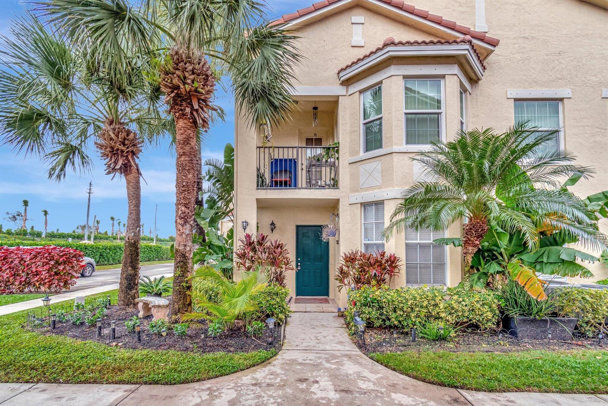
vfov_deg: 77.3
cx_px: 304
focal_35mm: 15
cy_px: 203
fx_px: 253
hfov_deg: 100.4
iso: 1000
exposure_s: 1/800
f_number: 8
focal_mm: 10
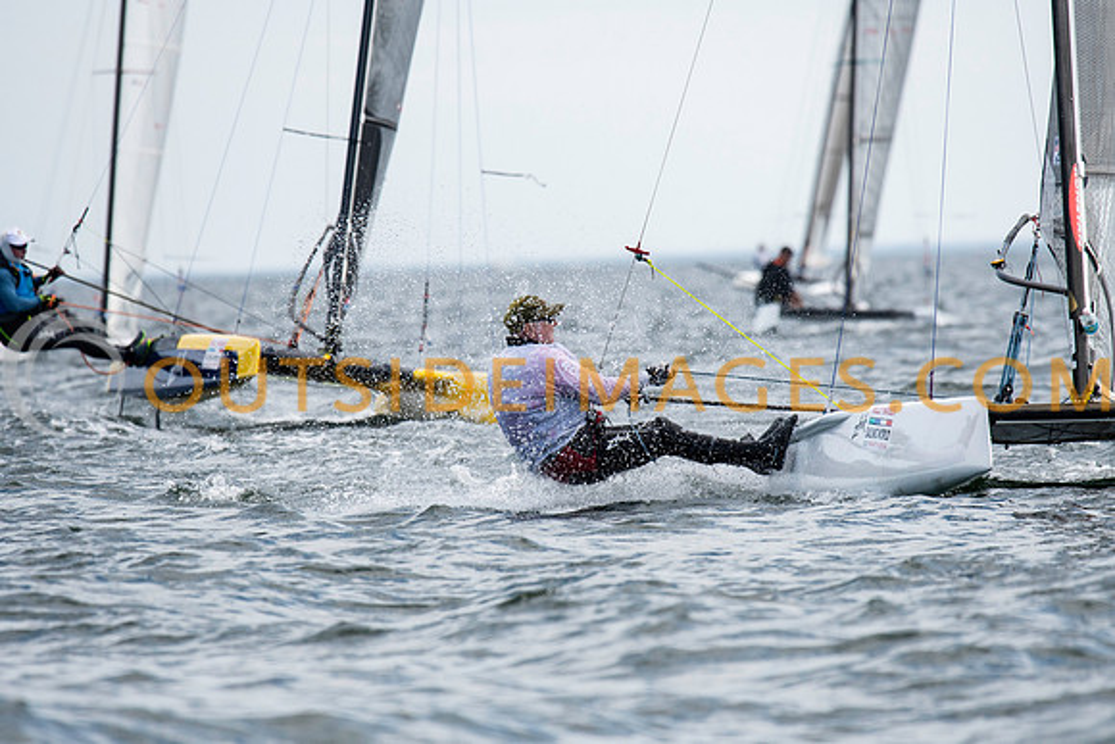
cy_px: 372
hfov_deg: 4.6
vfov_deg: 3.1
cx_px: 558
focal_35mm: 450
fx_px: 13940
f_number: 5
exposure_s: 1/4000
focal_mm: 300
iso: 400
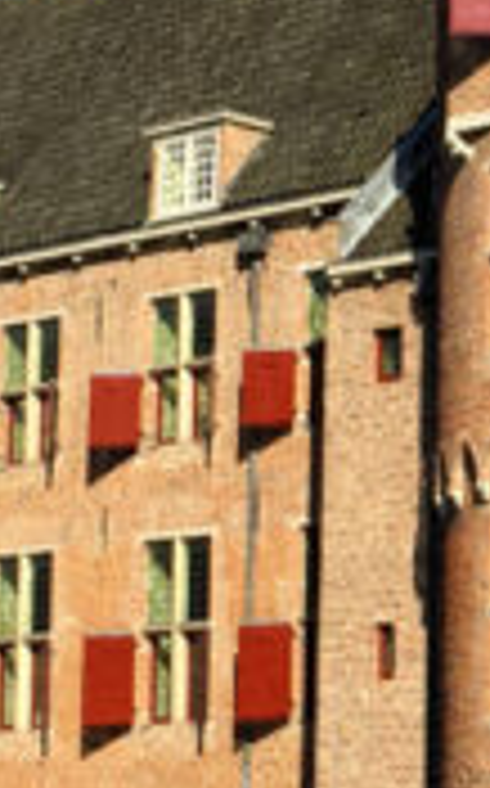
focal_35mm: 135
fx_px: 2892
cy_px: 293
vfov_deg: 15.5
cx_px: 742
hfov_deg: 9.4
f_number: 2.2
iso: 32
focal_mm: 4.15
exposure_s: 1/1883
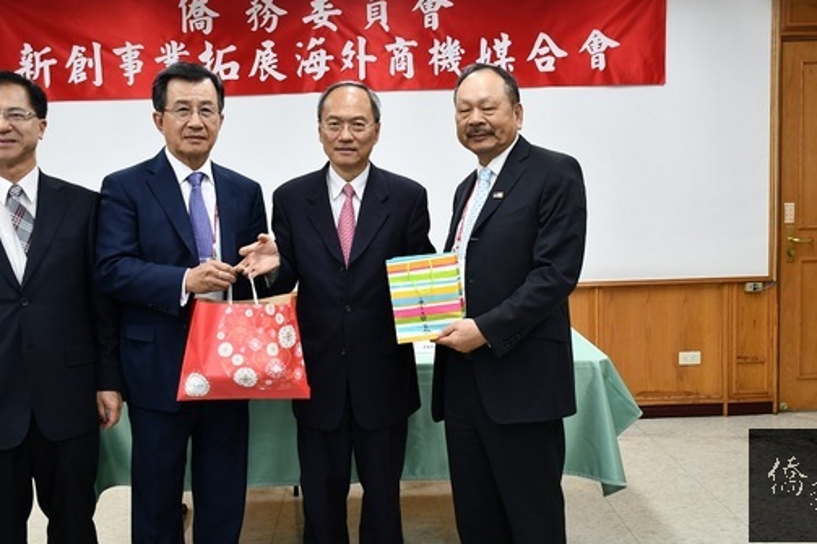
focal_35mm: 37
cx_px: 391
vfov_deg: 35.9
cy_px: 240
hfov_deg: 51.9
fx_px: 839
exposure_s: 1/60
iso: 400
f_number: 3.8
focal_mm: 20
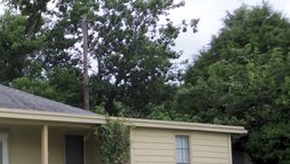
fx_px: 461
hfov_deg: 32.6
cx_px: 15
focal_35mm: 60
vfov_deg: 19.7
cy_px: 144
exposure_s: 1/250
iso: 64
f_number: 3.9
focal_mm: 5.1
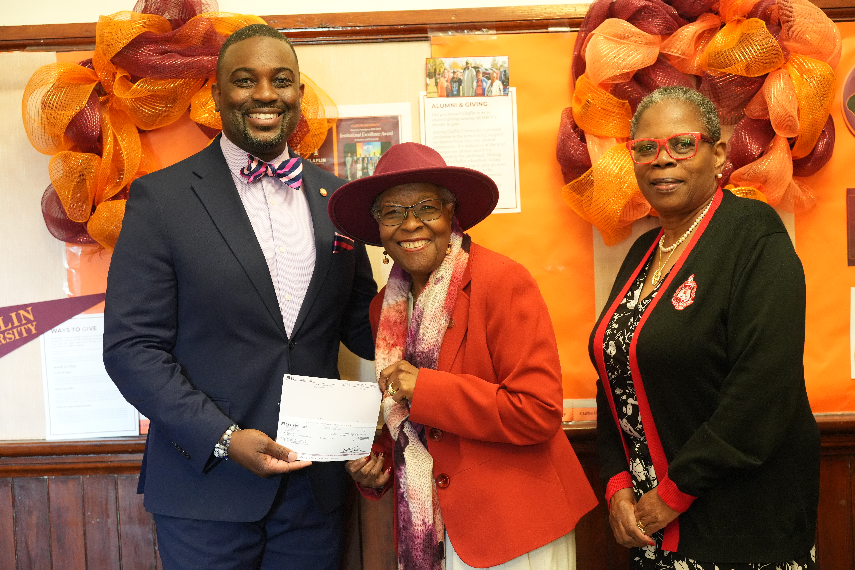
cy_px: 285
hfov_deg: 33.9
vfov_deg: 23.0
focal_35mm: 59
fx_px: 1401
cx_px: 428
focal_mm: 59
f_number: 3.2
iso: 6400
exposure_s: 1/125
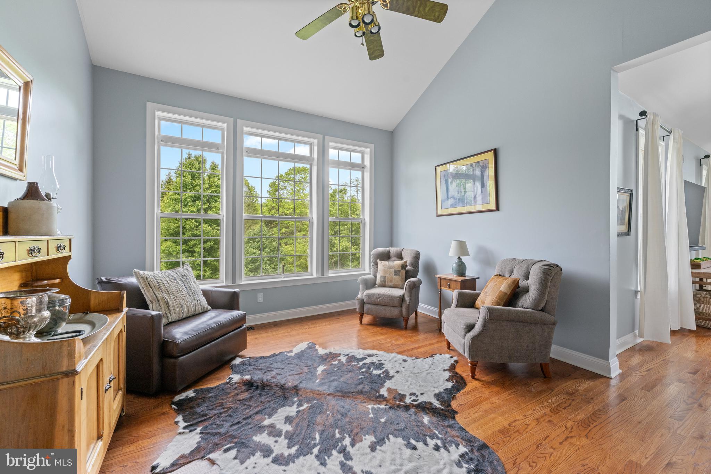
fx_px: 276
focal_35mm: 14
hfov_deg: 104.3
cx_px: 356
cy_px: 237
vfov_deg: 81.2
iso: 250
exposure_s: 1/40
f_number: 7.1
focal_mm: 14
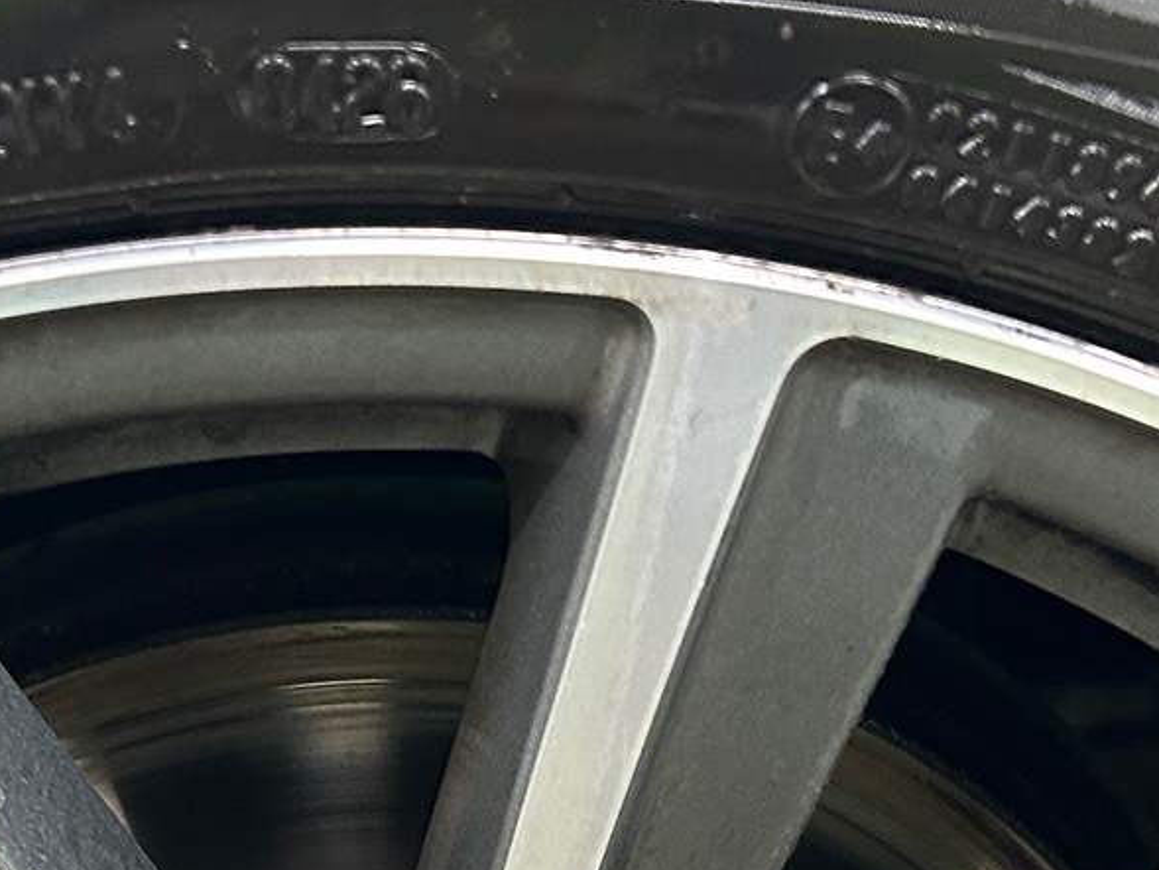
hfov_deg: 22.0
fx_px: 2980
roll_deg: +0.2
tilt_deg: -39.0
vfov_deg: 15.9
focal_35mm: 89
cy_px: 1090
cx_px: 482
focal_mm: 5.7
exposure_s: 1/50
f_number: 1.5
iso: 250
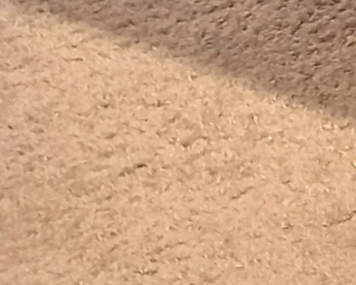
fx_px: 2097
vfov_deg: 6.9
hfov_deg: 7.1
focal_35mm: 199
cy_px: -622
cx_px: 1449
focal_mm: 4.6
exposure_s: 1/50
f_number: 2
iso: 160
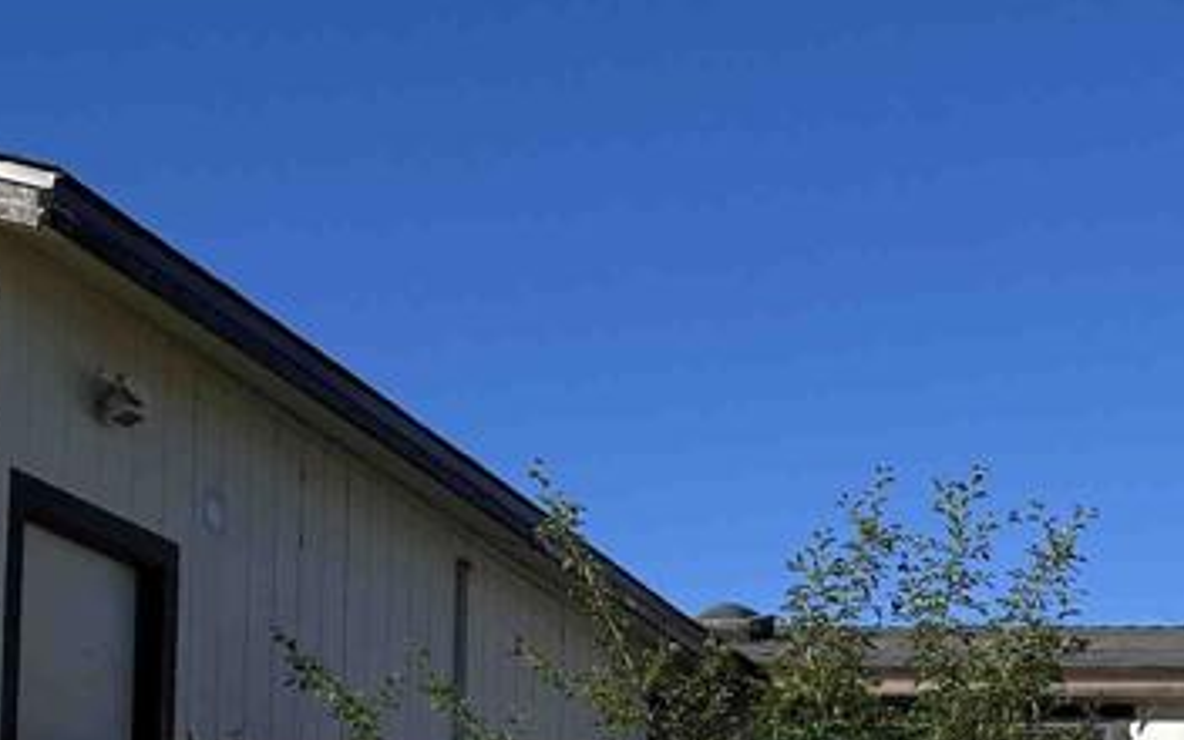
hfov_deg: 26.6
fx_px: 2388
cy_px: 992
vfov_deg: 16.5
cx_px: 1130
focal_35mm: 74
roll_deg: -0.5
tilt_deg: +3.1
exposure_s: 1/5000
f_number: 1.78
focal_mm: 6.86
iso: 80
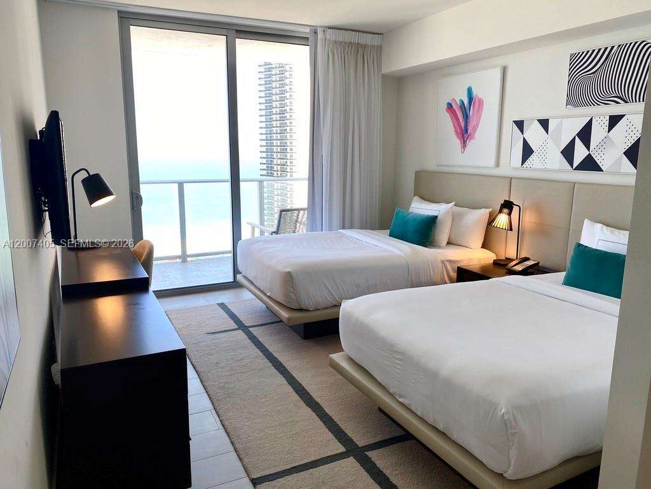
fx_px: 489
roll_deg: +0.4
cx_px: 326
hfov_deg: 67.3
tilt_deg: -9.5
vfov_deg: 53.1
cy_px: 244
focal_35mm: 26
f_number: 1.8
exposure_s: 1/123
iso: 32
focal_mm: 4.25
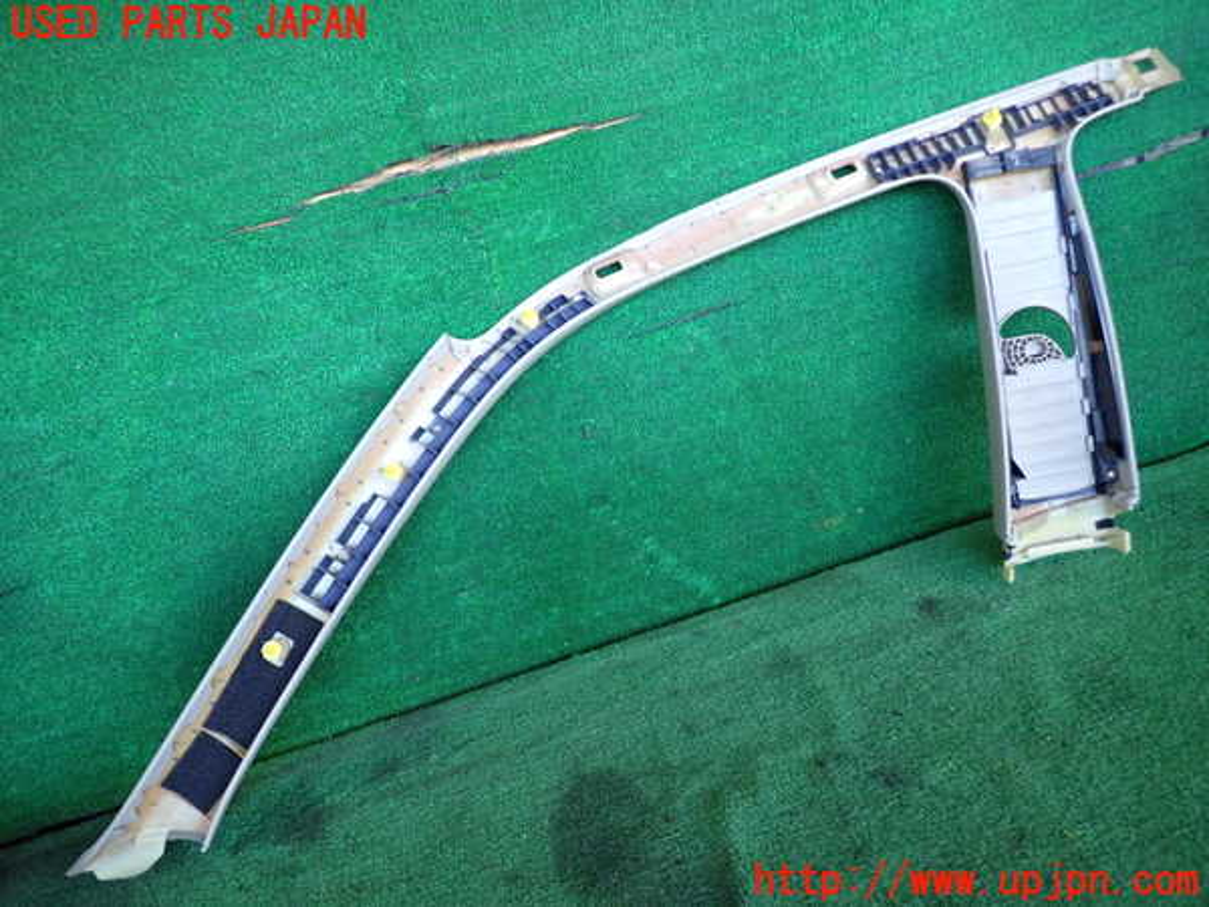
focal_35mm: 25
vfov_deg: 54.9
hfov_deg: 69.4
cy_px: 454
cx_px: 604
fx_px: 873
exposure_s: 1/125
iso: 320
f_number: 2
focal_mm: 4.5
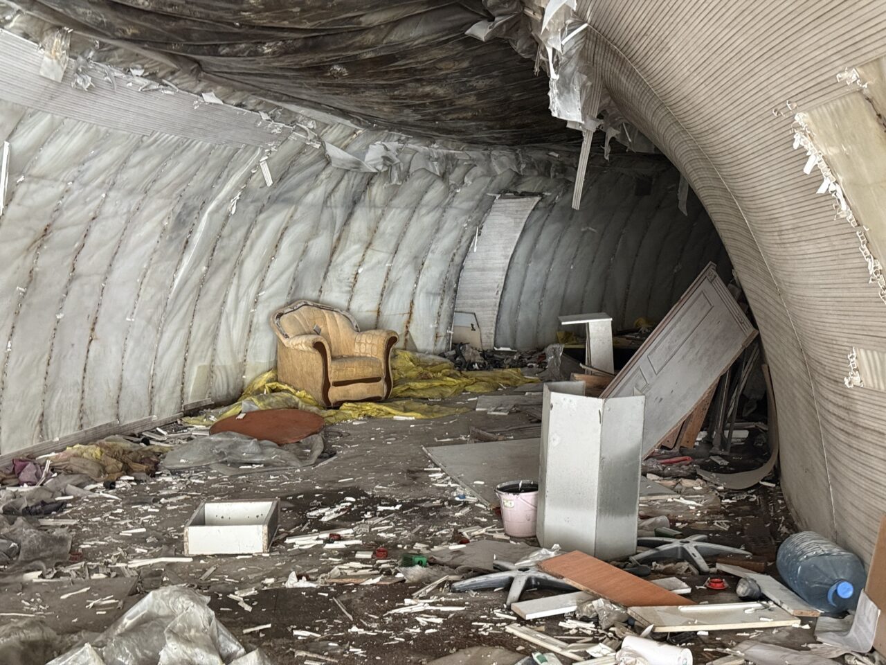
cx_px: 443
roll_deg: +0.9
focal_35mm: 48
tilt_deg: -1.6
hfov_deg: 39.7
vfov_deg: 30.3
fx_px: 1229
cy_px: 332
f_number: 1.78
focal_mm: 6.76
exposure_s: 1/40
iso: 500
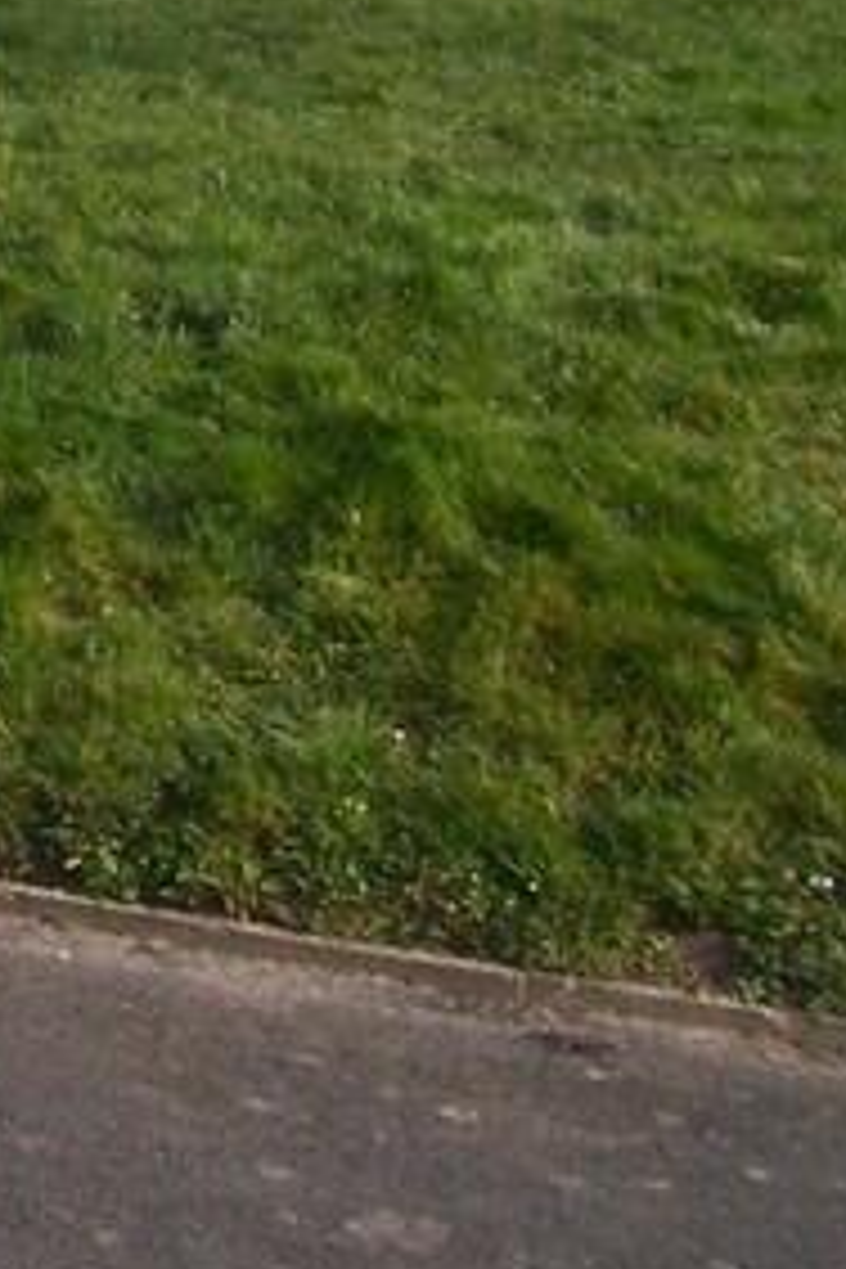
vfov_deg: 21.6
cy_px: -288
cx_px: -1143
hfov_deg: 12.5
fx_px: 3067
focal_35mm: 87
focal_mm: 3.8
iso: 64
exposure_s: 1/160
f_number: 5.6
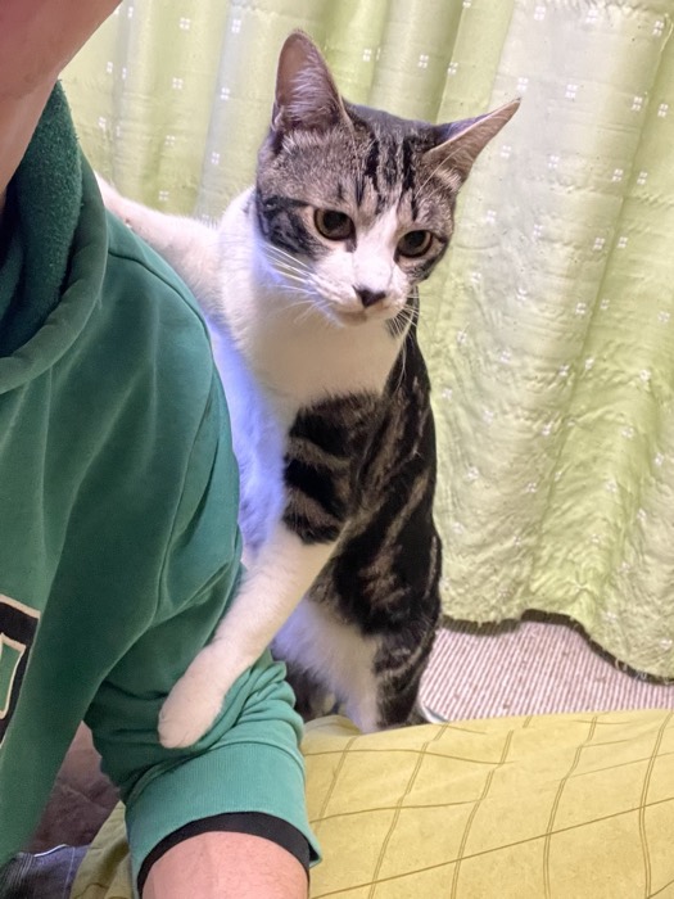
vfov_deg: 60.0
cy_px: 450
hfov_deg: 46.8
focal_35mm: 30
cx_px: 337
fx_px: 779
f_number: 2.2
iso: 500
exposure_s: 1/30
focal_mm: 2.71
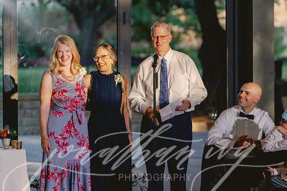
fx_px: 1491
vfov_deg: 7.3
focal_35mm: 187
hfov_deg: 11.0
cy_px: 96
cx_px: 153
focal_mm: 173
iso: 250
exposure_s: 1/250
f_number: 3.5
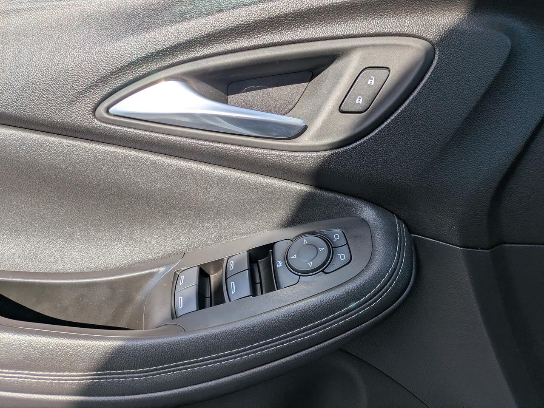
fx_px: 393
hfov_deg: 69.4
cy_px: 204
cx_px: 272
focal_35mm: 25
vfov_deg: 54.9
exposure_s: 1/1001
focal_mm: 5.43
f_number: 1.89
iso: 45
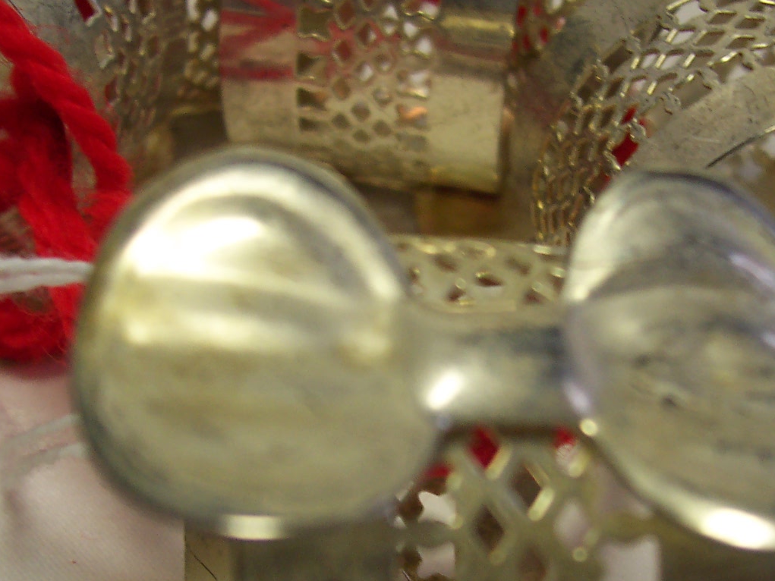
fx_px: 1343
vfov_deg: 24.1
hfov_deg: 32.1
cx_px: 476
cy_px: 441
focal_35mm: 60
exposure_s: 1/90
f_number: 2.8
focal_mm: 5.6
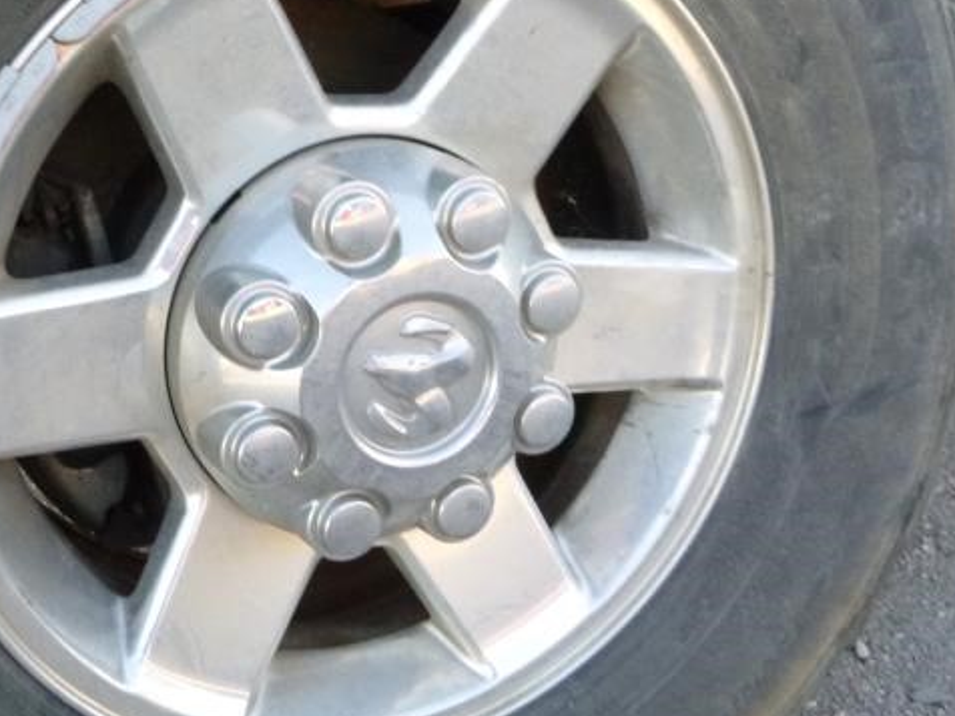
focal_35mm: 42
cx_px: 271
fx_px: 1159
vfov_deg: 34.3
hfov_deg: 43.7
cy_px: 299
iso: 500
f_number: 3.9
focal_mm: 4.5
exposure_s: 1/125
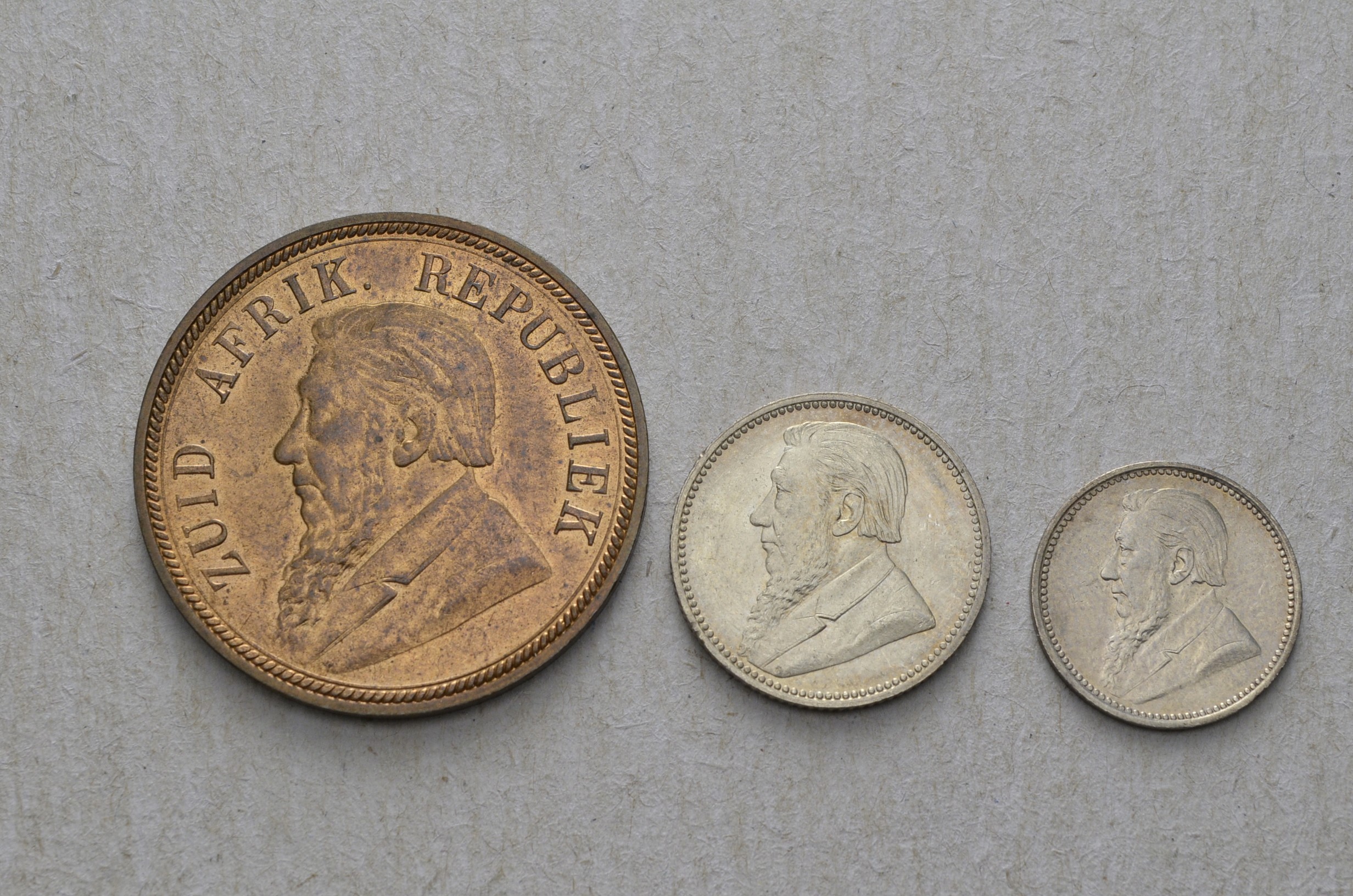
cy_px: 448
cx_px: 676
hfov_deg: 24.7
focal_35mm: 82
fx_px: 3094
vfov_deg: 16.5
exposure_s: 1/250
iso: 400
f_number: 14
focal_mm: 55
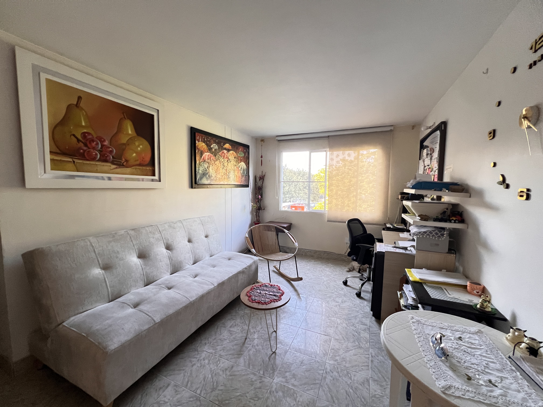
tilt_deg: -4.7
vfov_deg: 89.9
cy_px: 204
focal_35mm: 13
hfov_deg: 106.2
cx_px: 272
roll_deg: -0.6
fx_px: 204
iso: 320
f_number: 1.8
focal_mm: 1.57
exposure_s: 1/60
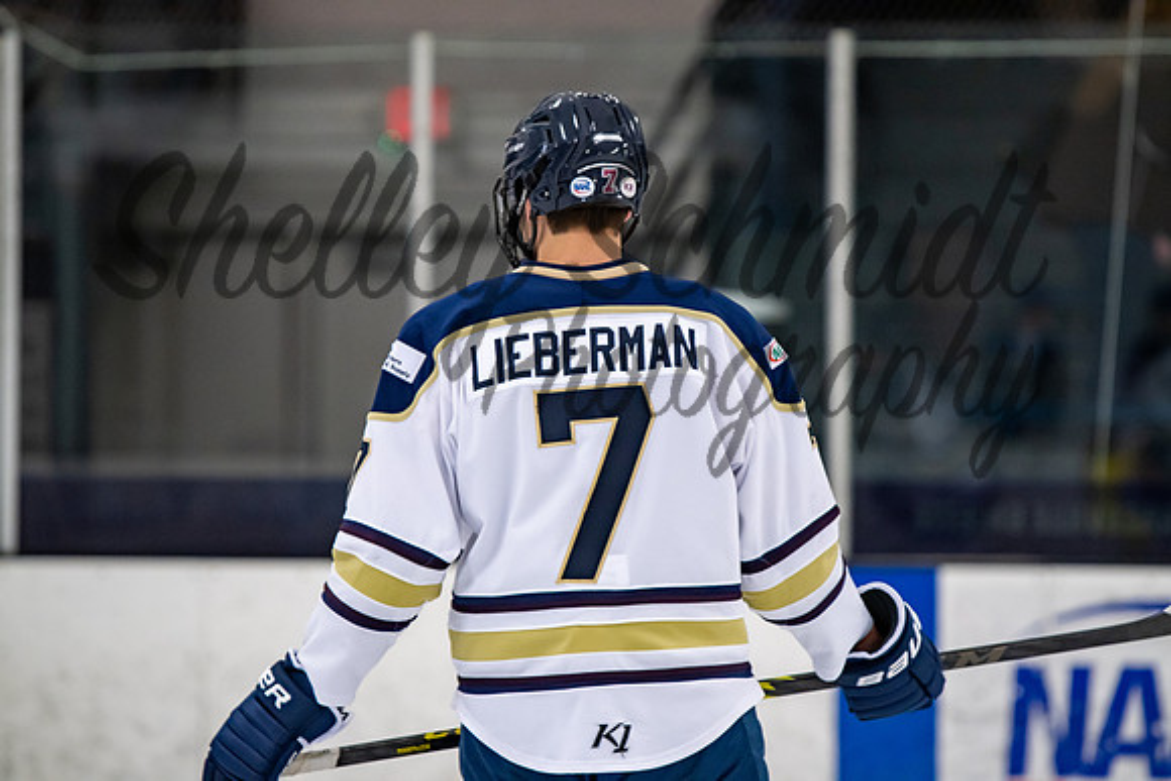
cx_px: 586
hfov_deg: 6.9
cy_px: 390
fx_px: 9760
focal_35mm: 300
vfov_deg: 4.6
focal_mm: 200
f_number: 3.2
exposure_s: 1/800
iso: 800
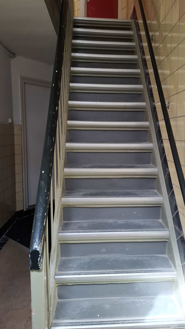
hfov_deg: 44.1
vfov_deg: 71.9
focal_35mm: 26
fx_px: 227
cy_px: 159
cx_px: 113
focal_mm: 5.54
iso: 160
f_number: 1.8
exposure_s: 1/50
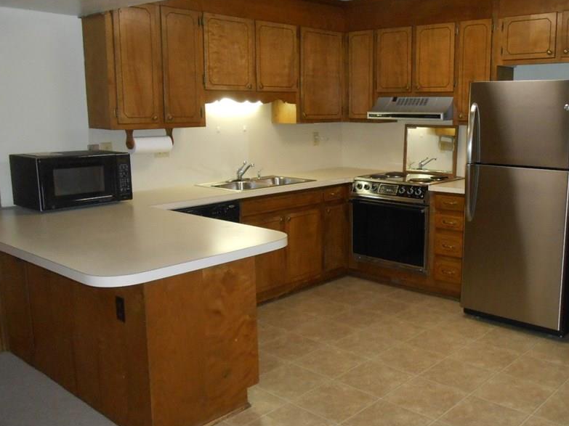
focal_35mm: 34
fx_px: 559
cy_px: 210
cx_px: 360
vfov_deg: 41.8
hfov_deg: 53.3
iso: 400
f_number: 3.5
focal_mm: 4.6
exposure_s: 1/25
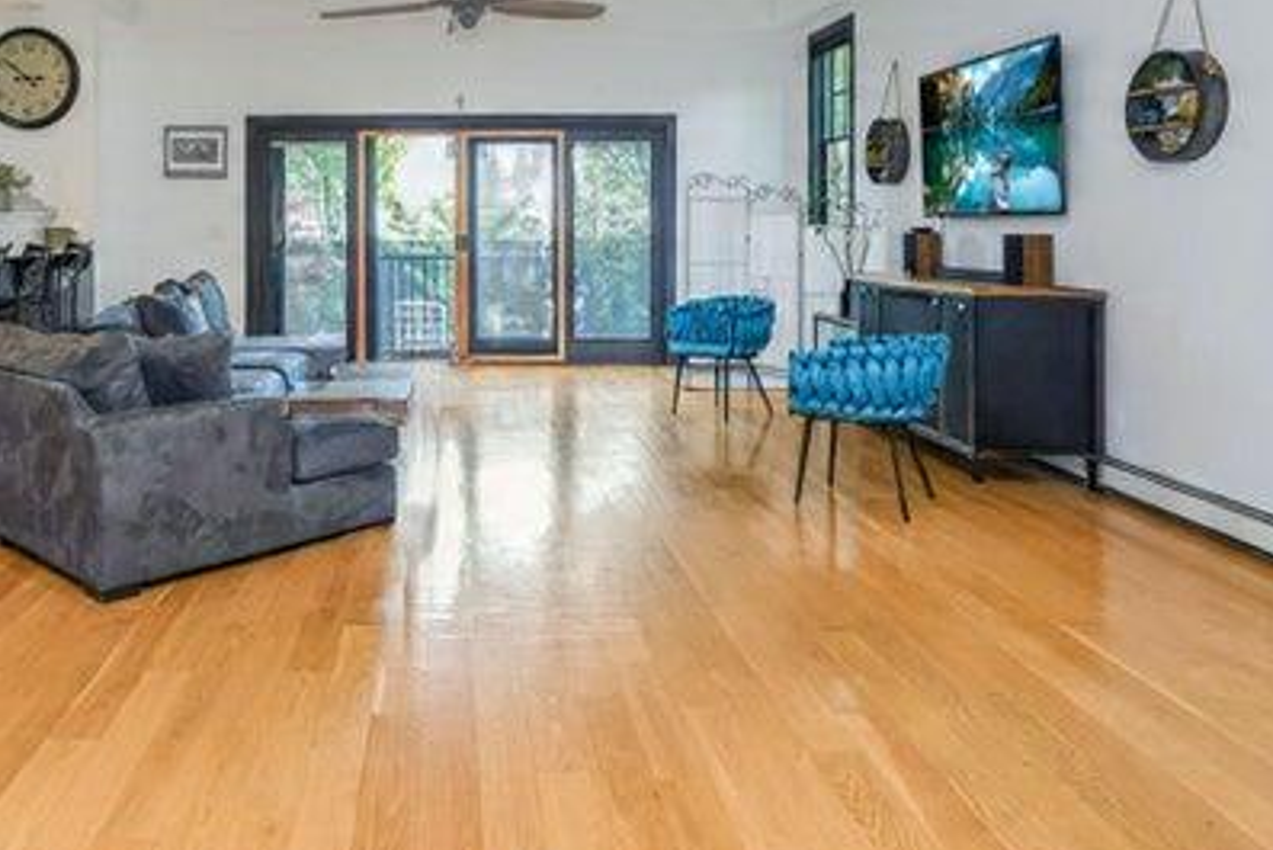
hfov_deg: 62.2
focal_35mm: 29
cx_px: 433
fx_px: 1026
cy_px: 231
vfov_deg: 43.8
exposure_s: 1/25
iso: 64
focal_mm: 16
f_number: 4
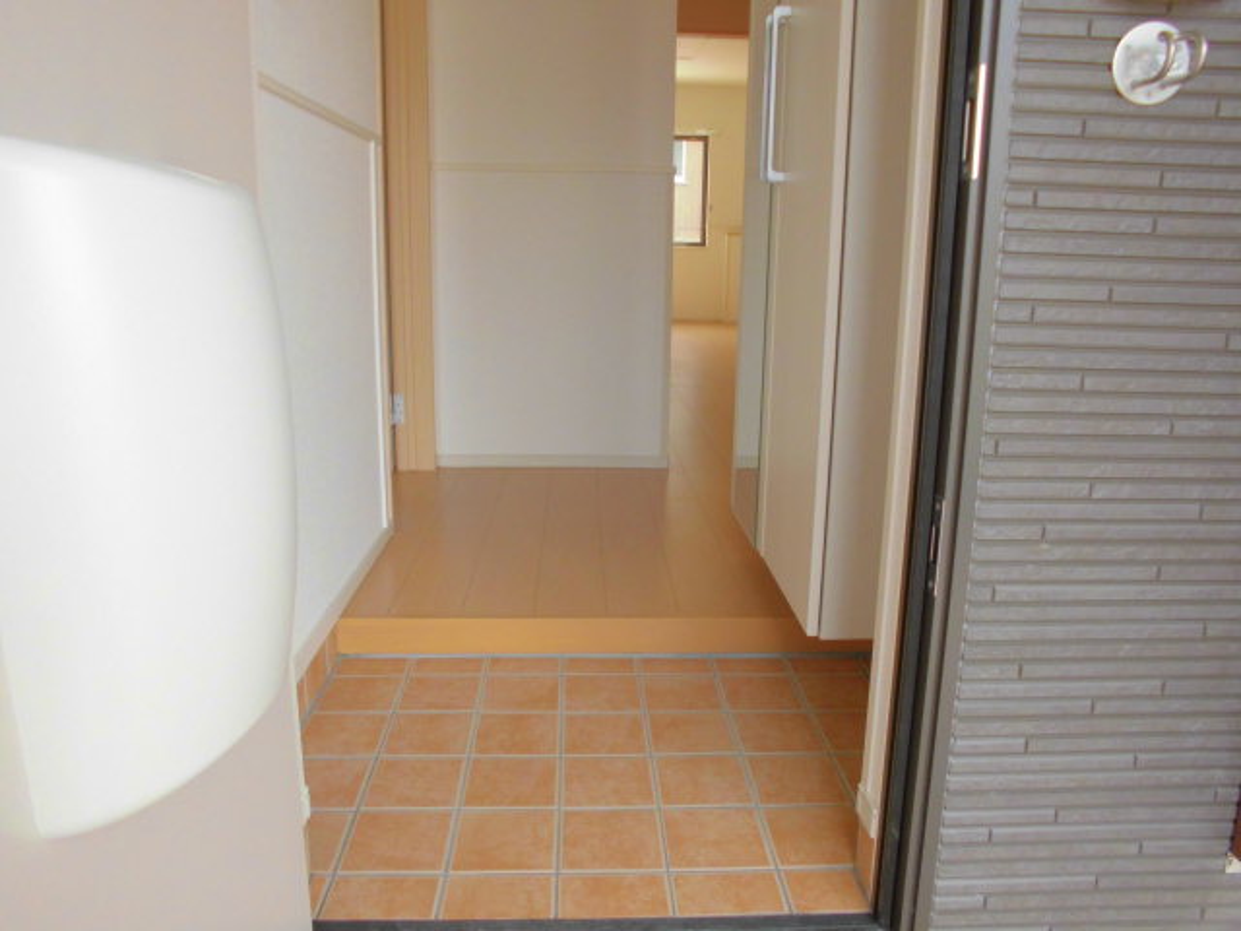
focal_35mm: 26
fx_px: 932
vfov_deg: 53.1
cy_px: 466
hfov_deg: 67.3
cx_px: 620
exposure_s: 1/80
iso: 100
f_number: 3.5
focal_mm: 4.6
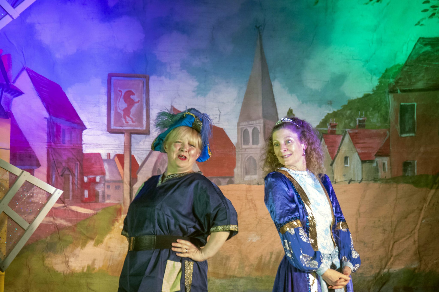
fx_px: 3566
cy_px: 146
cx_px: 220
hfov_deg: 7.0
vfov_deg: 4.7
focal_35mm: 292
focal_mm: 195
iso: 4000
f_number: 5.6
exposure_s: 1/125
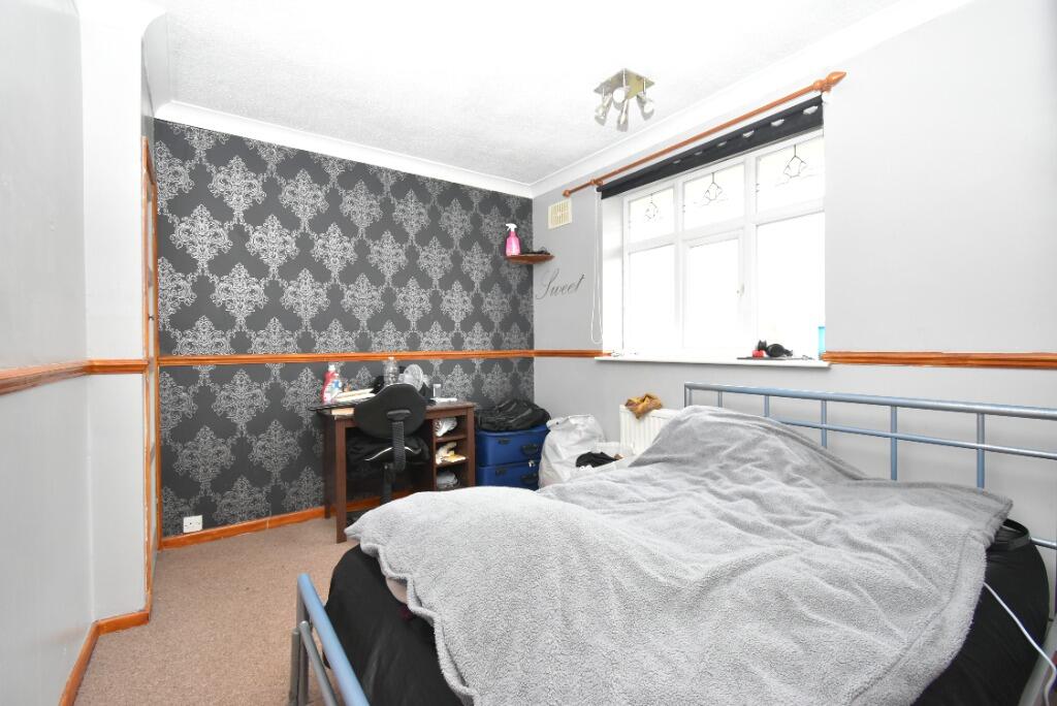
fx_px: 441
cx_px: 528
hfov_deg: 100.4
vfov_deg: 77.4
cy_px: 353
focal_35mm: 15
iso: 1100
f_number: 4.5
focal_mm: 10
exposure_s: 1/60
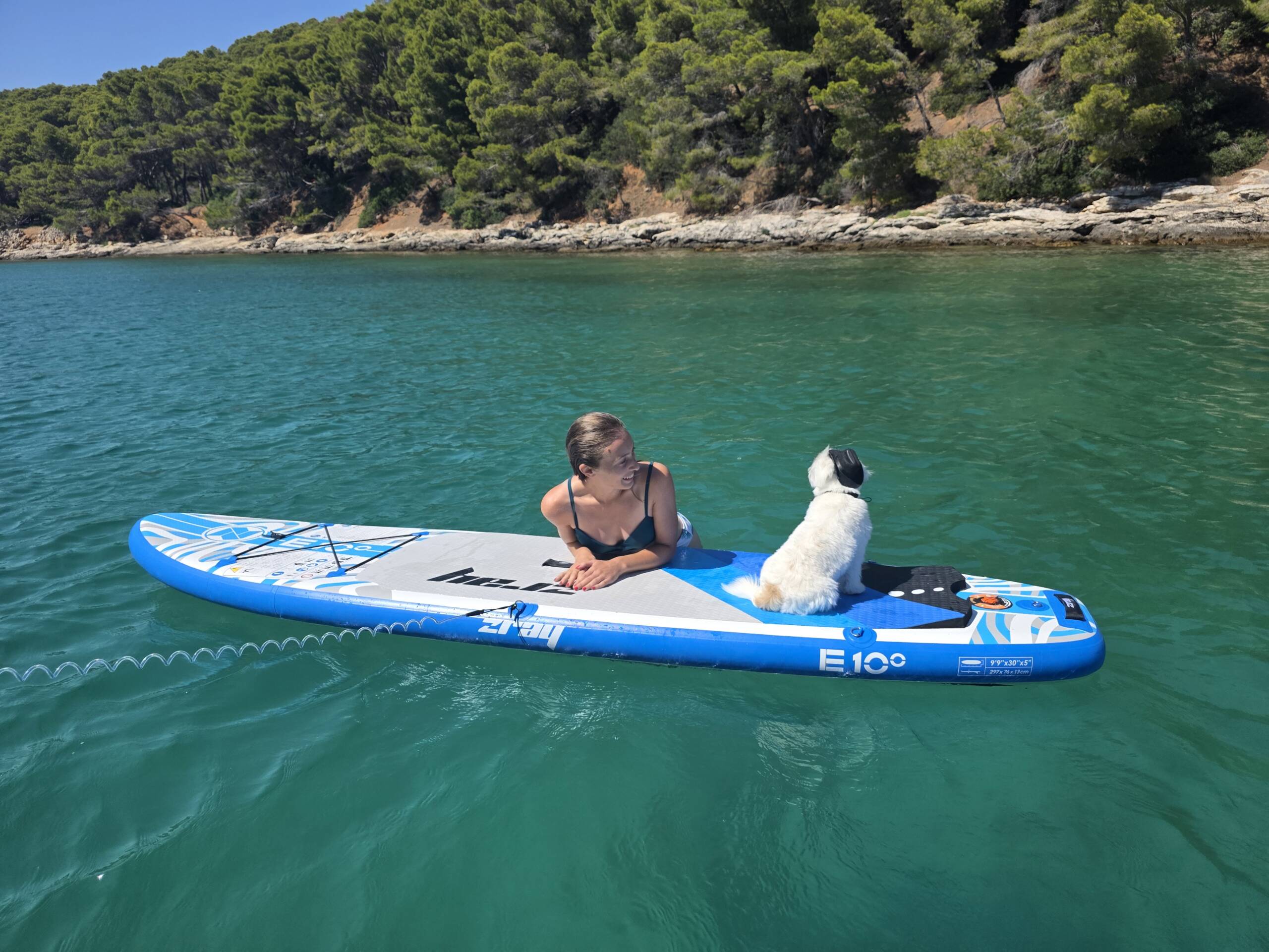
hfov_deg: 73.9
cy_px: 476
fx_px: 843
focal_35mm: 23
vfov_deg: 58.9
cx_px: 634
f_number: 1.7
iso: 80
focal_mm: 6.3
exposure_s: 1/7333
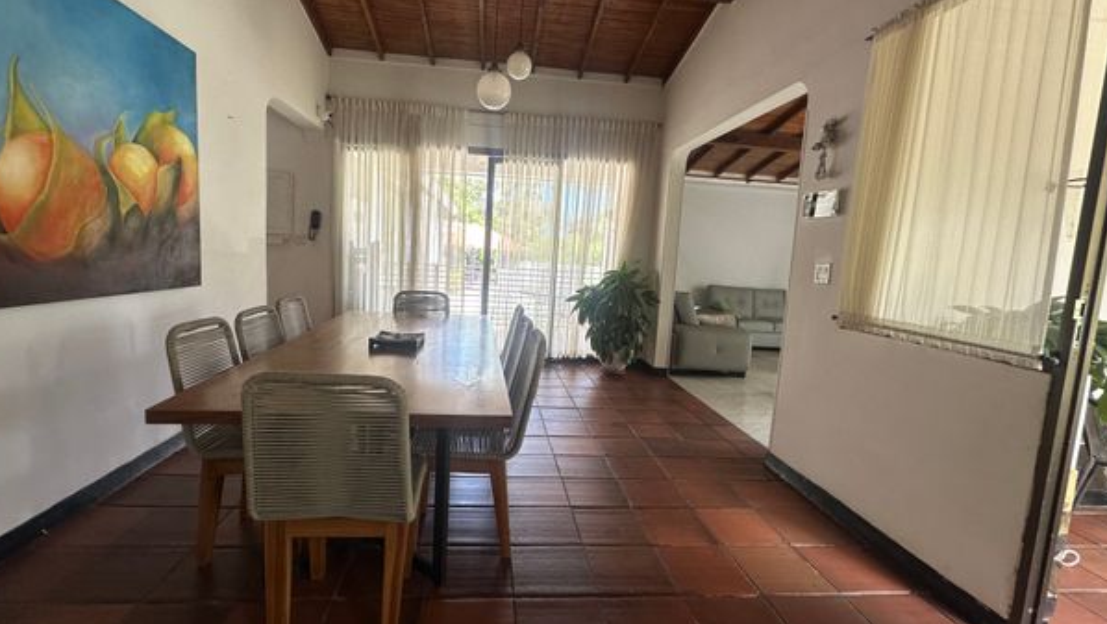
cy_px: 309
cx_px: 534
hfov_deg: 95.9
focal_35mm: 17
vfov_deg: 64.0
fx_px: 499
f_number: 2.2
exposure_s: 1/99
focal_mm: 2.22
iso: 80
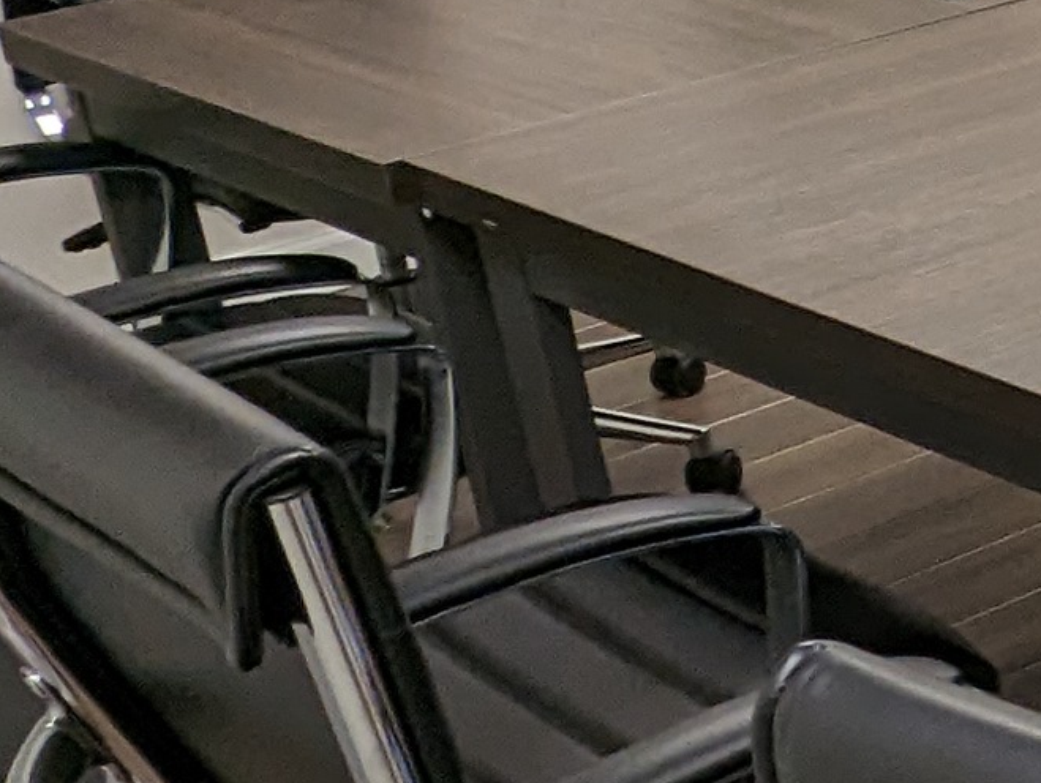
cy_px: 155
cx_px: 2488
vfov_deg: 14.9
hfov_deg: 14.0
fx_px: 2981
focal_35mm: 99
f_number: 2.2
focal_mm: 2.35
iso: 77
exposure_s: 1/60
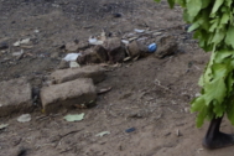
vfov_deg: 17.5
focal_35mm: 74
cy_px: -37
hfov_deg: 24.3
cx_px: 295
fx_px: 481
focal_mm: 10.4
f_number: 1.8
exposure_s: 1/125
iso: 320
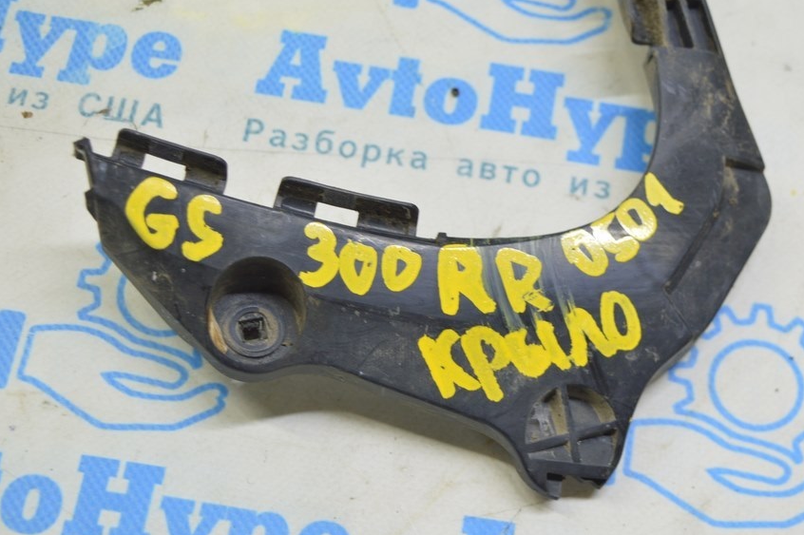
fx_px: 1540
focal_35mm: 69
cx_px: 470
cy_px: 305
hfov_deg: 29.2
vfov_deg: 19.7
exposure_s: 1/20
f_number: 5.6
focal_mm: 38
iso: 400
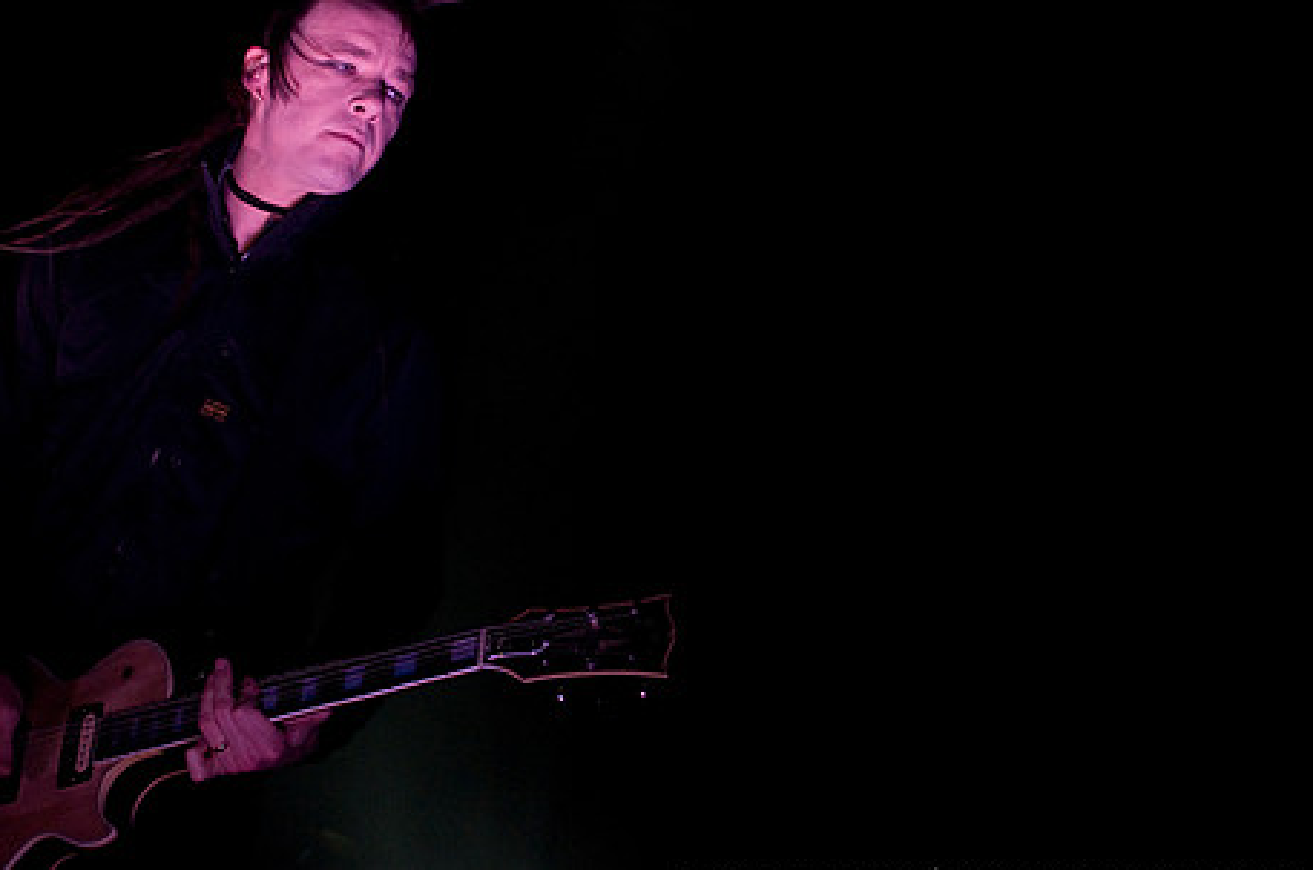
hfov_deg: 30.2
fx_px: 2426
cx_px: 486
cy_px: 355
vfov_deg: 20.3
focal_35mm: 67
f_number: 3.2
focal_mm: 35
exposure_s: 1/320
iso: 1000
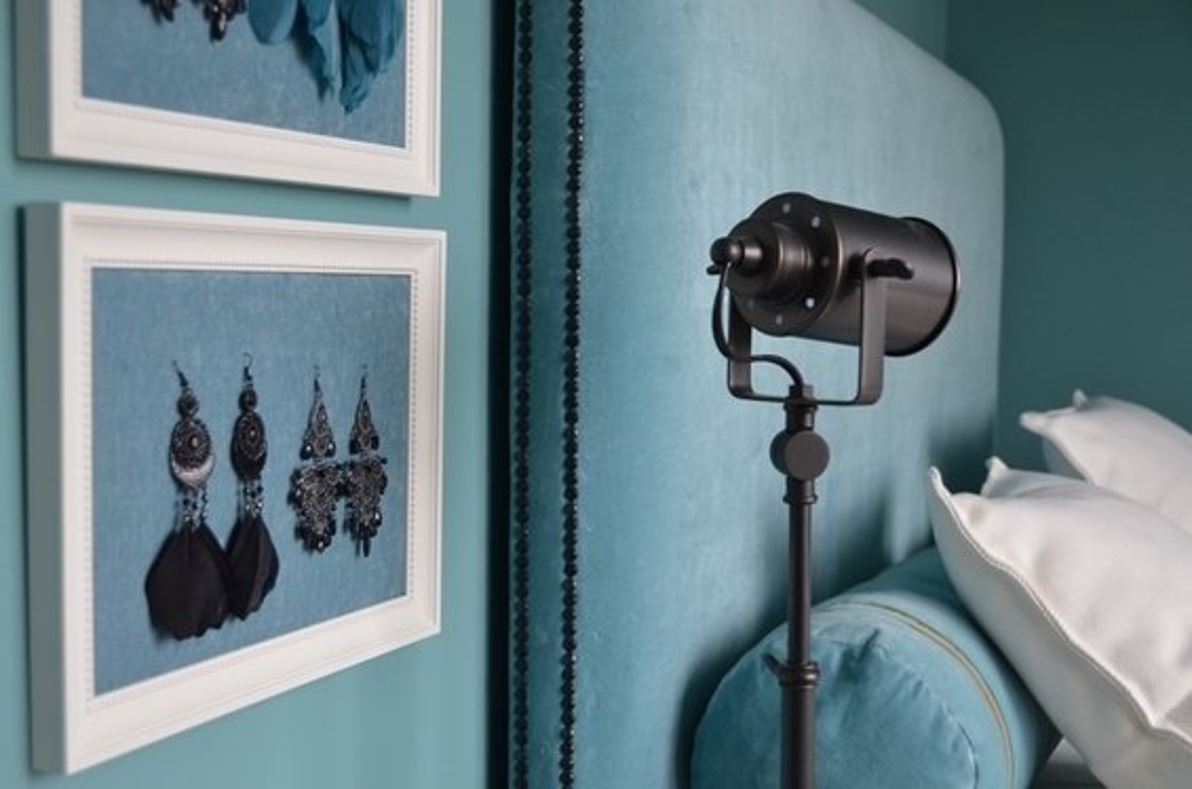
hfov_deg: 41.2
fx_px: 1586
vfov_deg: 27.9
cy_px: 394
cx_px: 596
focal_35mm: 48
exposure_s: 1/80
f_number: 4.5
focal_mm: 32
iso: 800
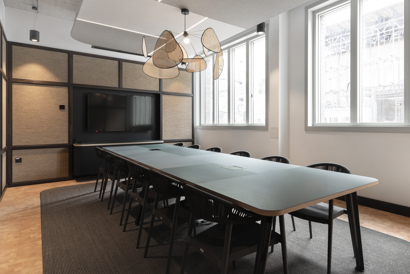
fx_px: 251
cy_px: 125
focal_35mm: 22
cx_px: 231
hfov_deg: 78.2
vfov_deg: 57.2
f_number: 10
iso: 100
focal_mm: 15
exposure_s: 1/2
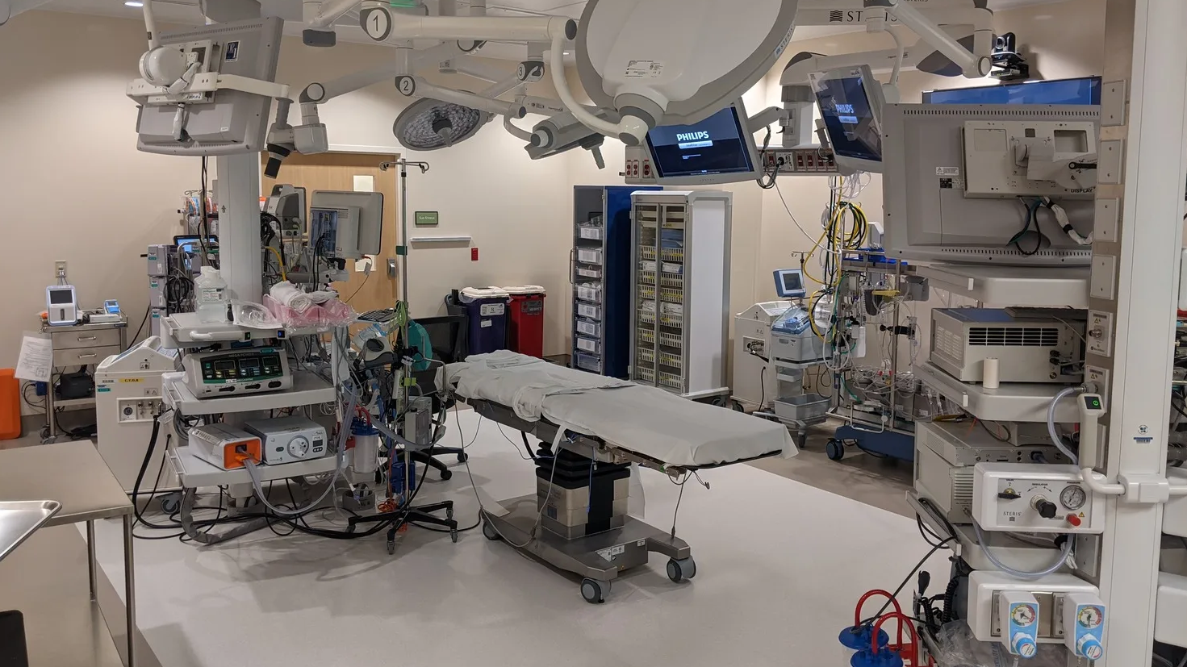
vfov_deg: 38.9
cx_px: 591
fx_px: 944
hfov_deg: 64.3
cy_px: 288
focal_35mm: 30
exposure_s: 1/40
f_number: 1.8
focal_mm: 4.44
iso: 65
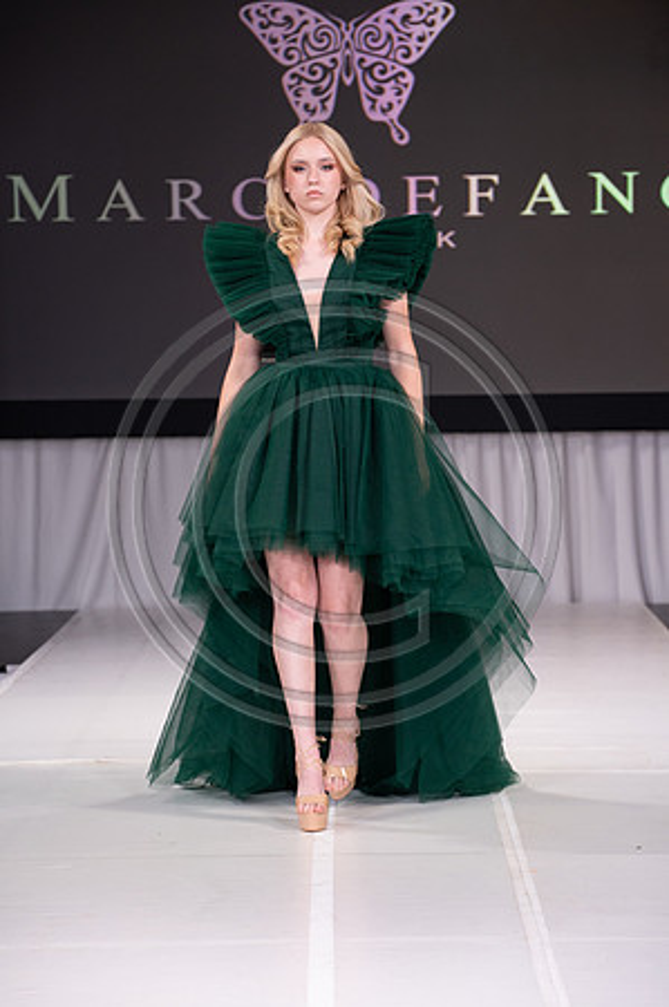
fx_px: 3632
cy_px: 504
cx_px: 334
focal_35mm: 130
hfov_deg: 10.5
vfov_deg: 15.8
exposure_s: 1/400
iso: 2000
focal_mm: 130
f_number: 5.6
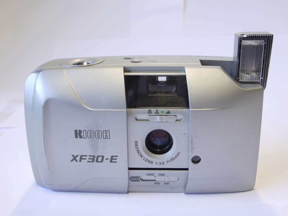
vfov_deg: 30.3
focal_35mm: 48
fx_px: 399
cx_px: 144
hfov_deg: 39.7
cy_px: 108
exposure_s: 1/10
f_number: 11
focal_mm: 24
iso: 400
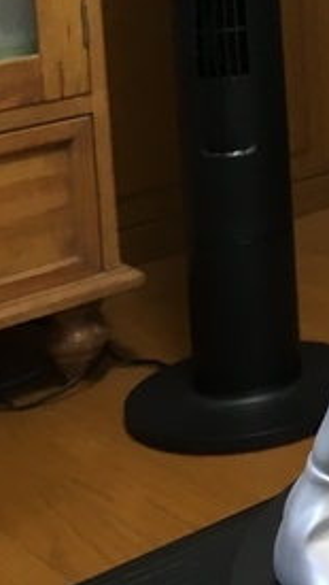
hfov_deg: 12.2
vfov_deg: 21.4
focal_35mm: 92
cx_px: 565
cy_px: -128
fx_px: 1425
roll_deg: +2.3
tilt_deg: -2.1
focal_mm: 4.15
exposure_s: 1/30
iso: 64
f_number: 2.2
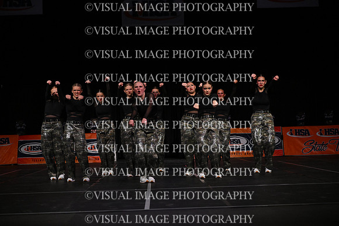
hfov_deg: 25.1
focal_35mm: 81
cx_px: 170
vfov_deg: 16.9
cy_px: 113
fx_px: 763
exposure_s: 1/1000
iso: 6400
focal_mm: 81
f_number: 4
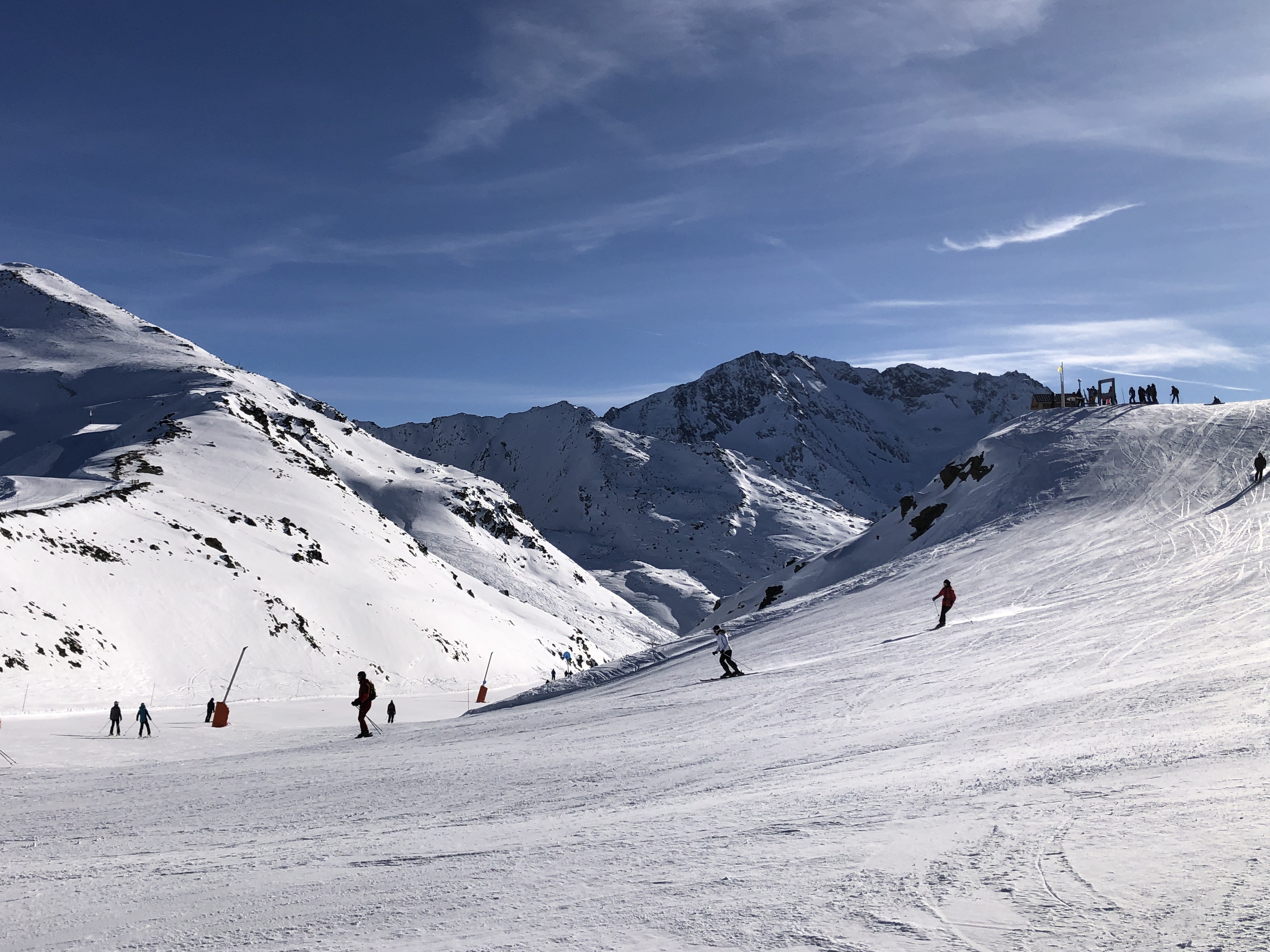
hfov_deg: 50.9
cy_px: 402
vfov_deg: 39.6
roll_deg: -1.6
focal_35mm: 36
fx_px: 1321
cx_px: 482
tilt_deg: +7.0
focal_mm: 3.99
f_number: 1.8
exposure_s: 1/6897
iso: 25
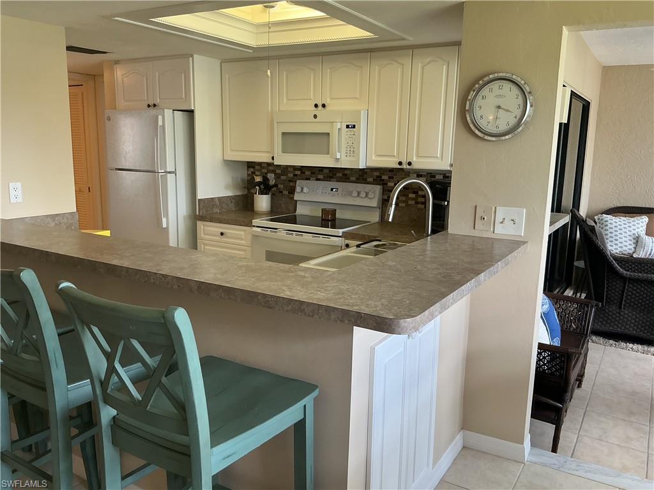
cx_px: 327
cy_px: 245
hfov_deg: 61.7
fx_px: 548
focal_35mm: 29
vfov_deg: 48.2
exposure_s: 1/60
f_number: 1.8
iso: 64
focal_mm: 3
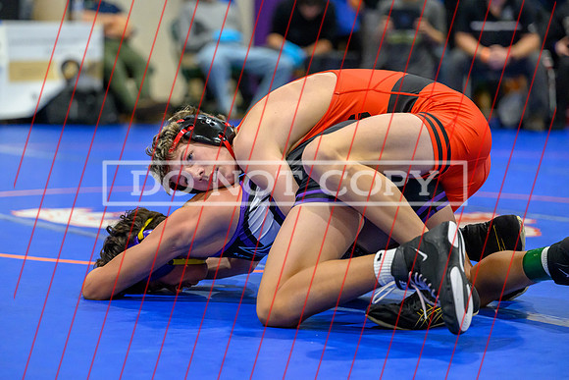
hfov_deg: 15.5
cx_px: 246
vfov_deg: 10.4
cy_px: 170
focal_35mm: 132
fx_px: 2094
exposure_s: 1/640
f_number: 2.8
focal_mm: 115
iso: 5000
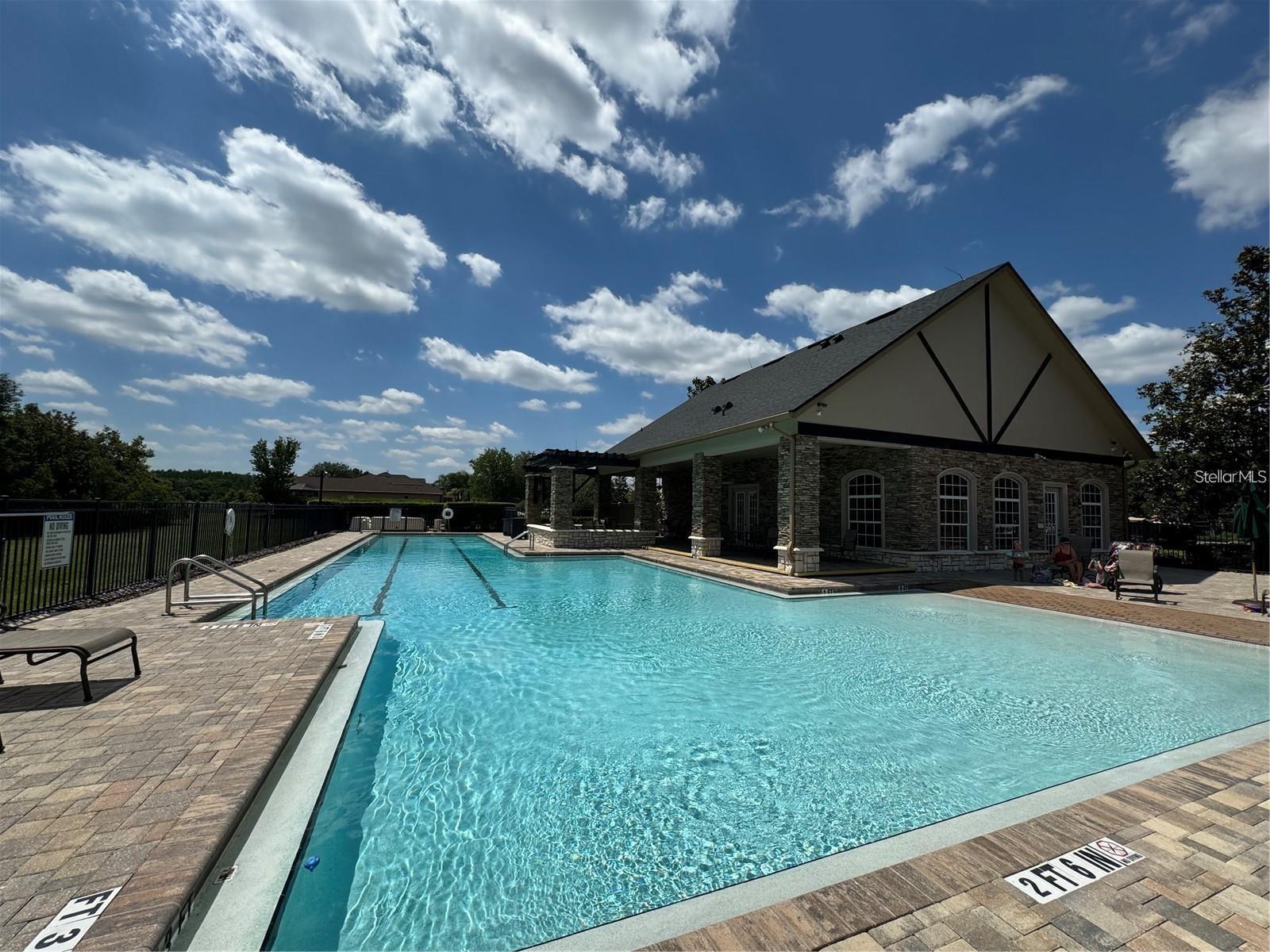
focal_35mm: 14
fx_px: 514
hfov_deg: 102.1
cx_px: 635
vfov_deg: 85.7
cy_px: 476
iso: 50
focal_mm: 2.22
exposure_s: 1/4367
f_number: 2.2
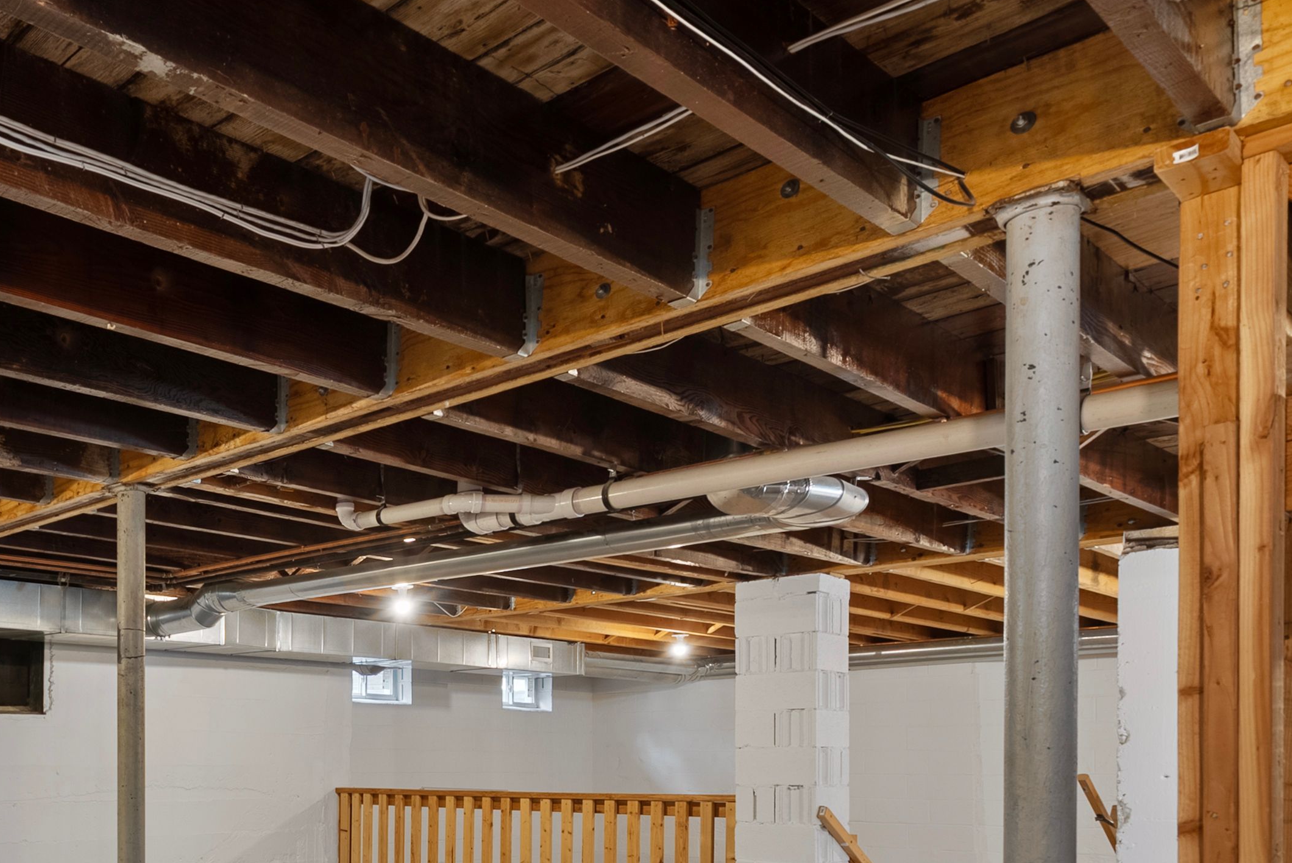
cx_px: 36
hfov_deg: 49.3
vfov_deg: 38.4
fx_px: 1149
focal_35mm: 32
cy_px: 772
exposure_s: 2.5
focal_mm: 16
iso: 200
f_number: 8
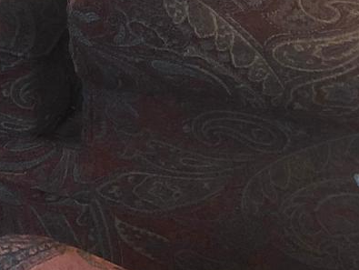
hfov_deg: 12.7
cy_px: -347
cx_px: -217
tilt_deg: -12.1
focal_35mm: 145
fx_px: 1505
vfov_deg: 9.3
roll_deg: +1.3
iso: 50
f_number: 1.8
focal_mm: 3.99
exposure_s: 1/15
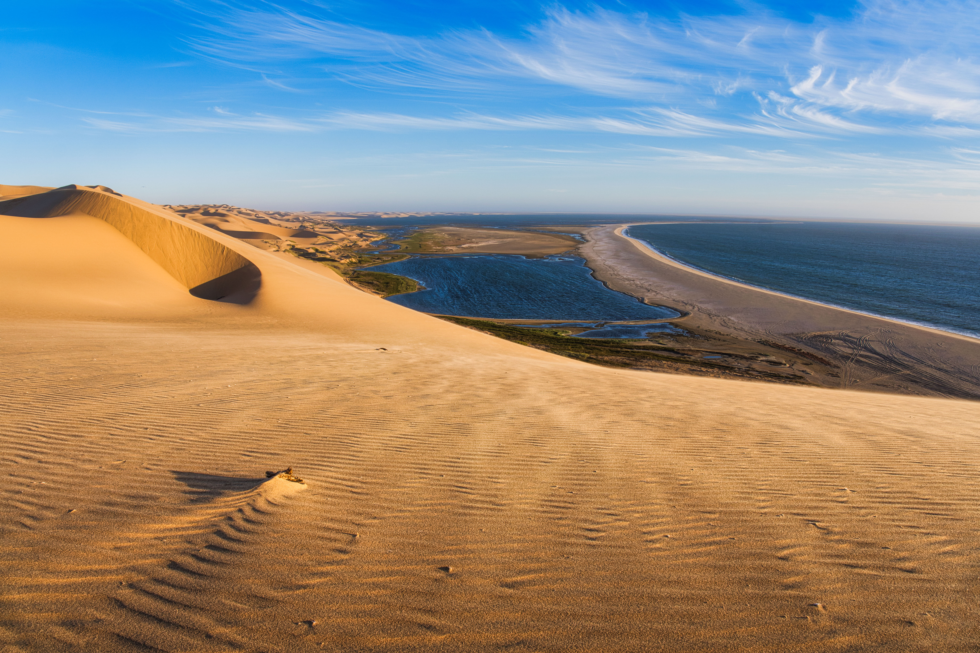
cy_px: 326
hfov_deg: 73.7
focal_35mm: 24
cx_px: 490
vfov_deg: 53.1
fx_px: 653
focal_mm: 16
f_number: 10
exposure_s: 1/160
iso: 100
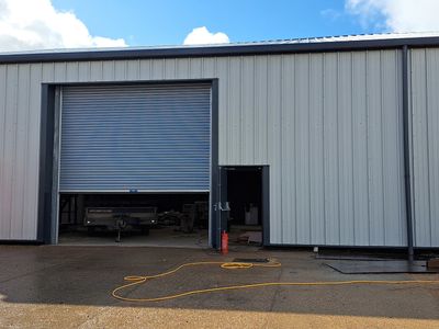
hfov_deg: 71.6
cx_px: 220
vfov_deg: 56.8
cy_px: 164
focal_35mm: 24
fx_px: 304
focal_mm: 5.23
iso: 50
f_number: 1.8
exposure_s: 1/695
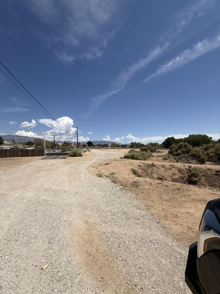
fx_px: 119
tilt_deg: +3.0
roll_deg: +0.5
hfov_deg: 85.7
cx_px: 110
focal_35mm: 14
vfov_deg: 102.1
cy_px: 147
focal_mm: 2.22
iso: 50
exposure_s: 1/4762
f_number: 2.2
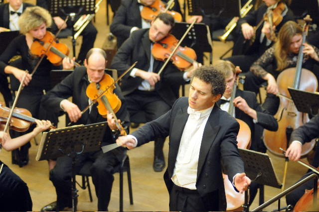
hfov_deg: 24.6
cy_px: 106
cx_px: 160
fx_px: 731
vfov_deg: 16.5
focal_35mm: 82
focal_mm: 55
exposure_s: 1/60
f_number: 1.6
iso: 1600
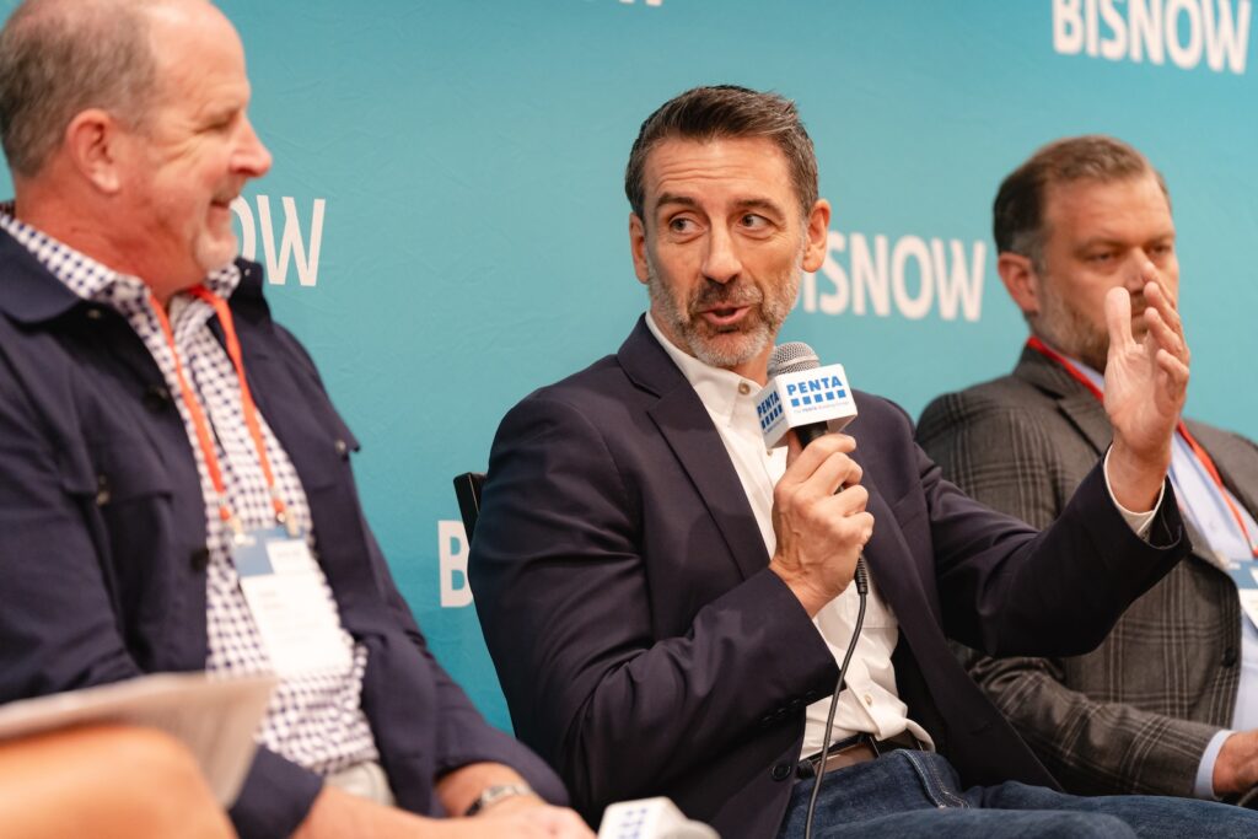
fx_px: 7117
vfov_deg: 6.7
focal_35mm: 204
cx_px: 629
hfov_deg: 10.1
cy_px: 420
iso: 3200
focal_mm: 200
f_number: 2.8
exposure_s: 1/125
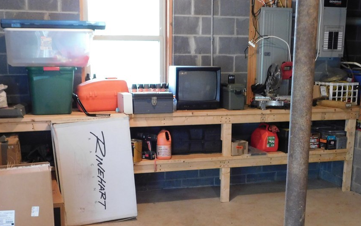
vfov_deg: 27.9
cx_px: 172
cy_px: 137
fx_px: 453
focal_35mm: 46
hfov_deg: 43.5
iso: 560
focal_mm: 6.3
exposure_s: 1/8
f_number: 3.5
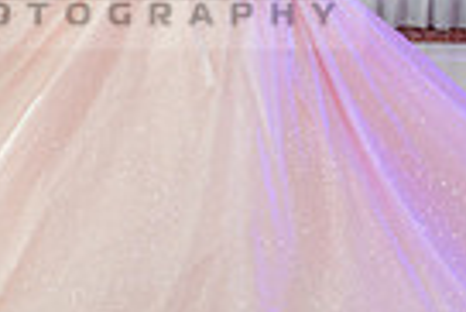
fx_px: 1581
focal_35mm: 122
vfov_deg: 11.2
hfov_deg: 16.4
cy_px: 31
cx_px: -2
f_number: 2.8
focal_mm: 24
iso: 400
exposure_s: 1/100
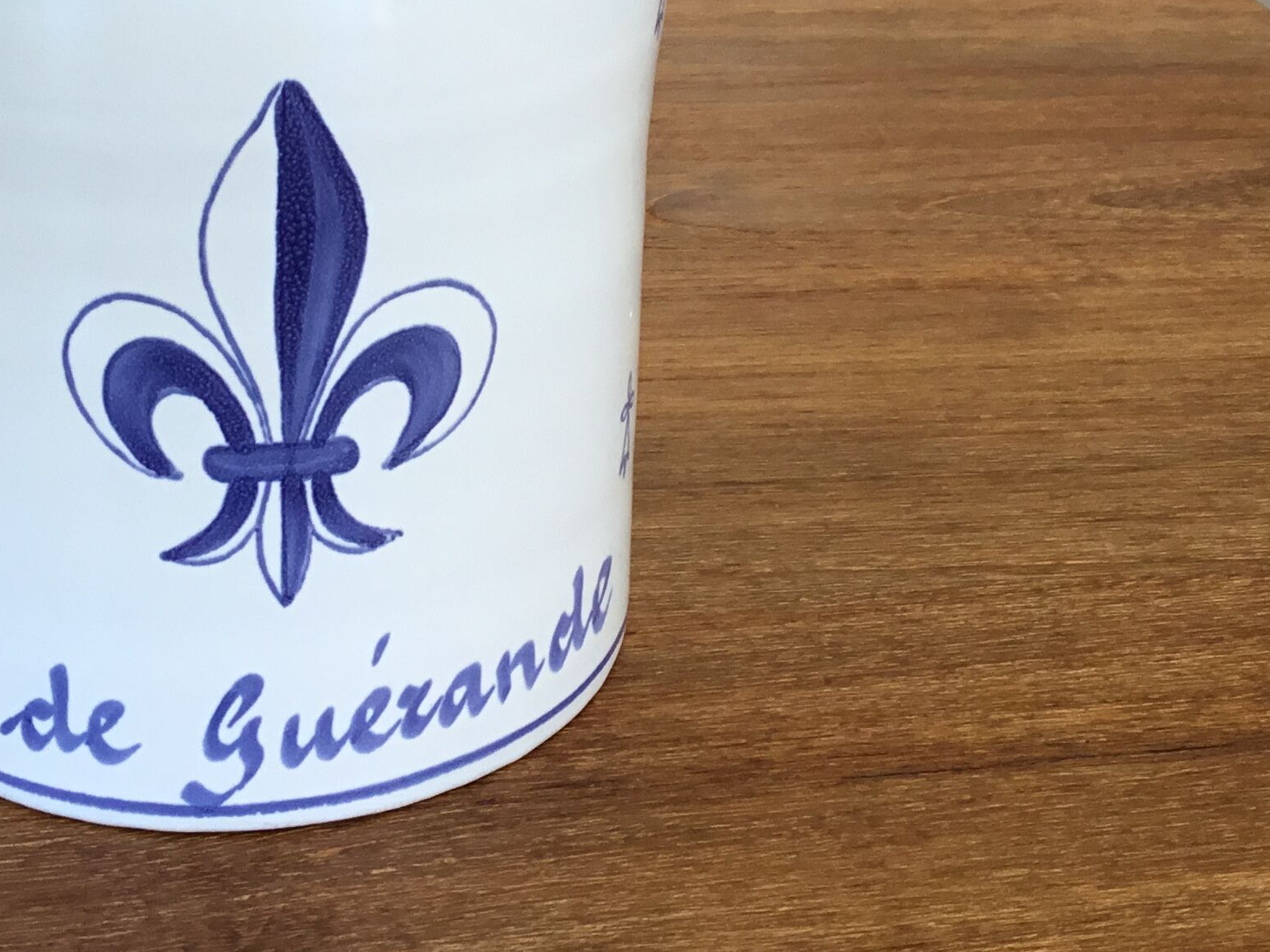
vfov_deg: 22.0
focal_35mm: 66
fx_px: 2422
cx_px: 567
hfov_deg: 29.4
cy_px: 187
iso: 32
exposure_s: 1/50
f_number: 2.4
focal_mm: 3.3
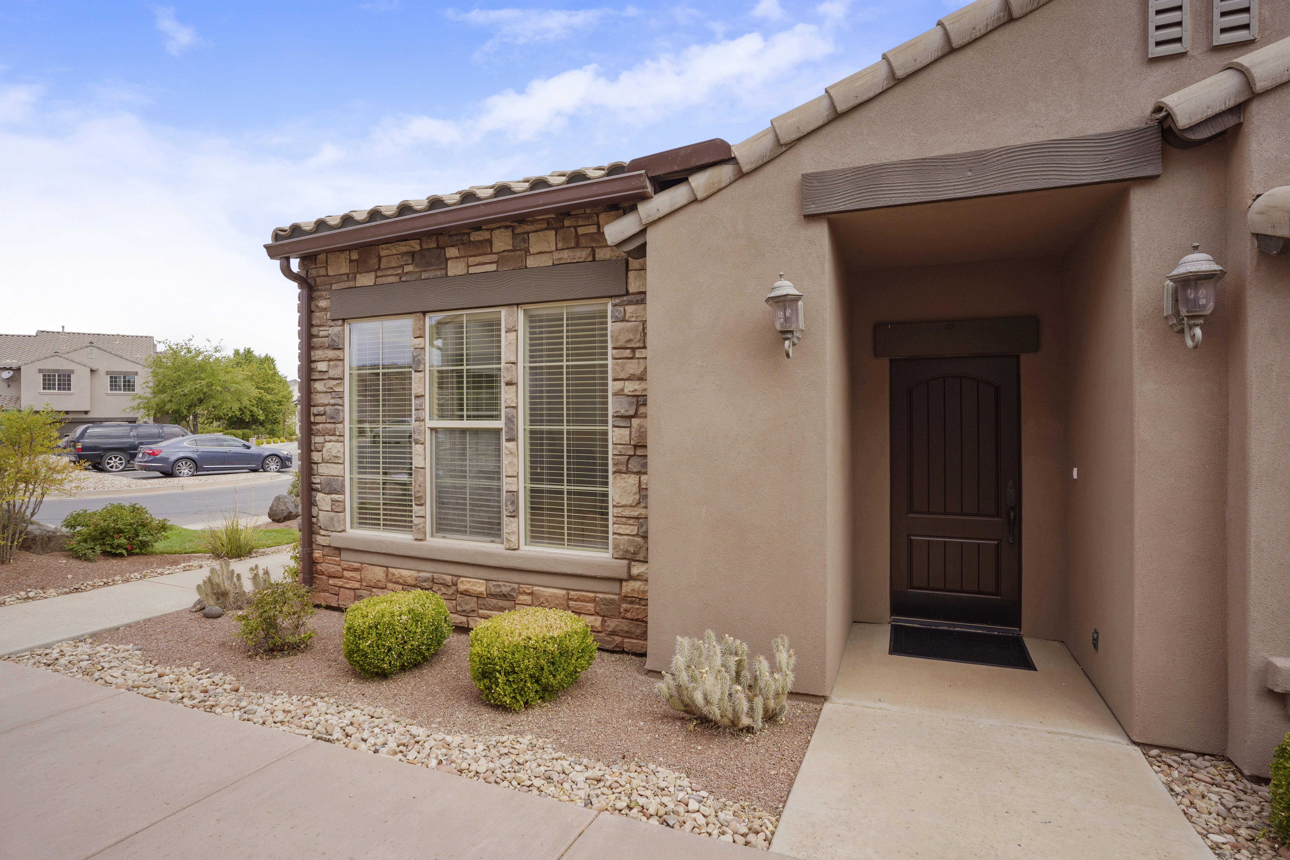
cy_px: 430
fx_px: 609
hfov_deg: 93.3
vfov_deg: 70.4
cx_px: 645
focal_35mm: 17
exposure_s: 1/200
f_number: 9
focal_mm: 17
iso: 250
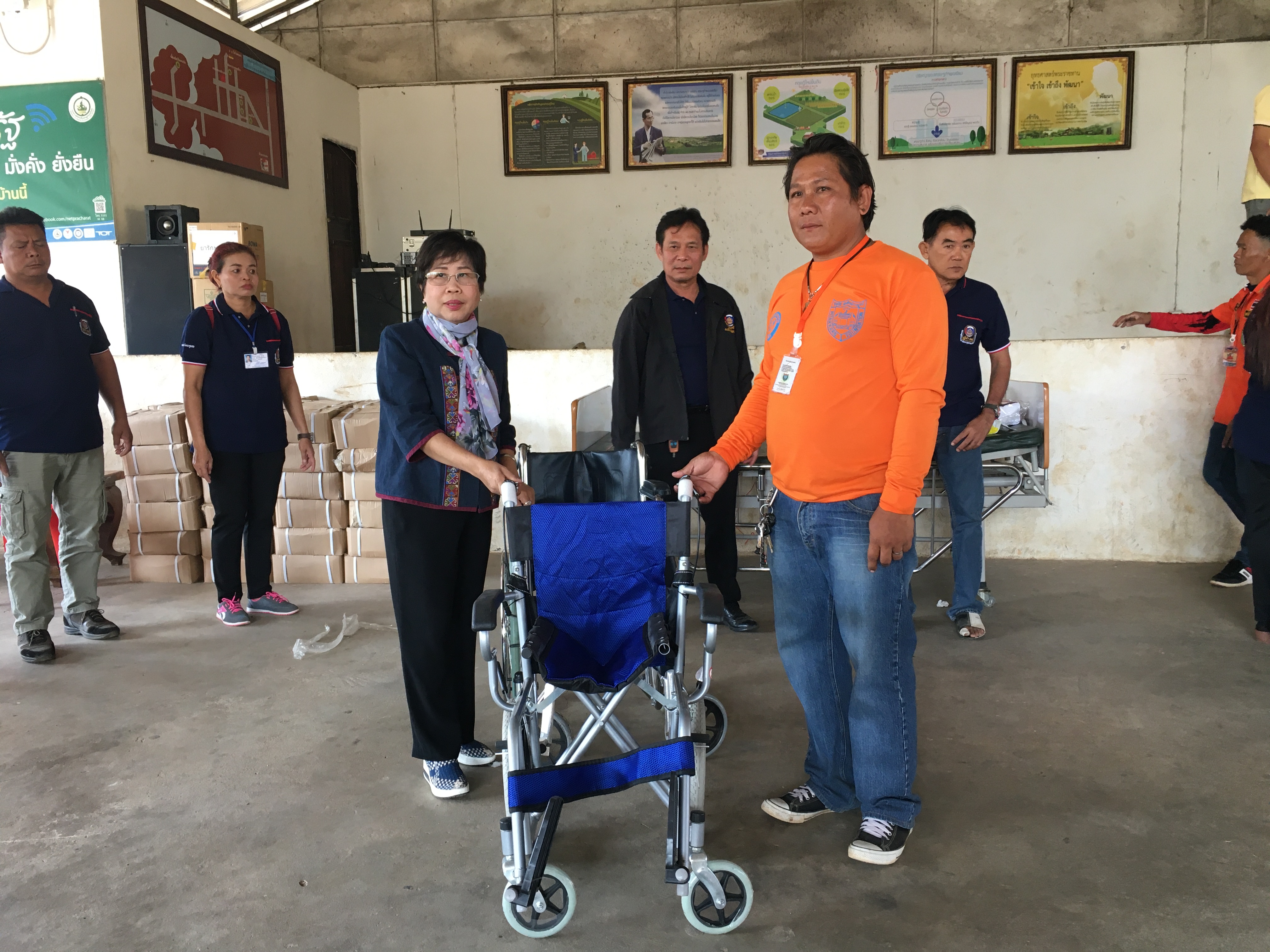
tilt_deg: -7.5
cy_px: 476
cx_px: 635
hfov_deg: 61.7
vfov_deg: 48.2
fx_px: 1064
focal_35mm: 29
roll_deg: +1.3
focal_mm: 4.15
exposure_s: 1/33
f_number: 2.2
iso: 40
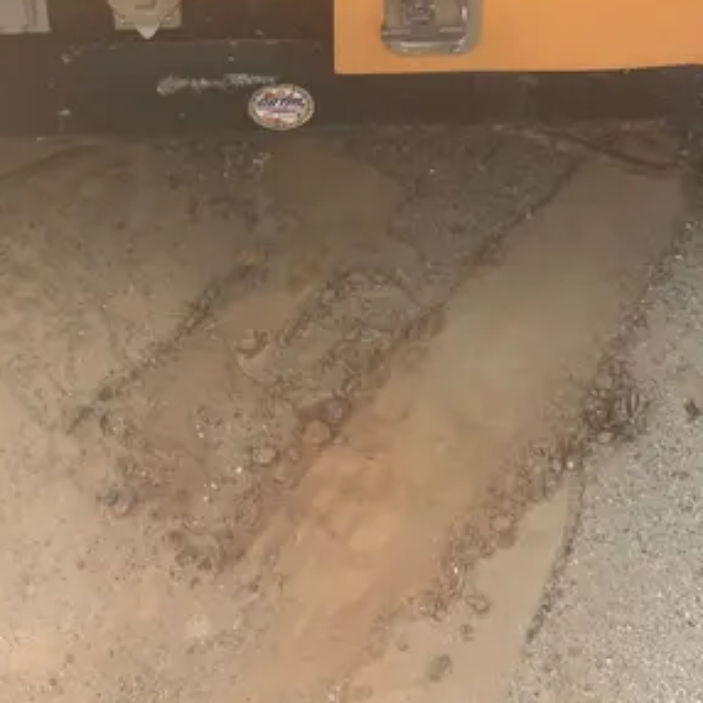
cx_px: 251
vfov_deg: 25.3
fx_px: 1356
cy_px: -195
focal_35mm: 59
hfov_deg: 28.9
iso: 50
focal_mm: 5.1
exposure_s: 1/1695
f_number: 1.6
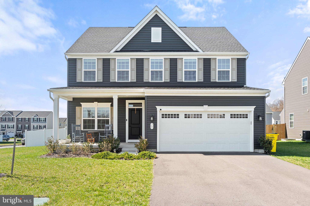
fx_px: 258
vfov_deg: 43.6
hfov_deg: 61.9
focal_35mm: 30
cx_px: 155
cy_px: 103
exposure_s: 1/40
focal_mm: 20
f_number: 9
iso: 100
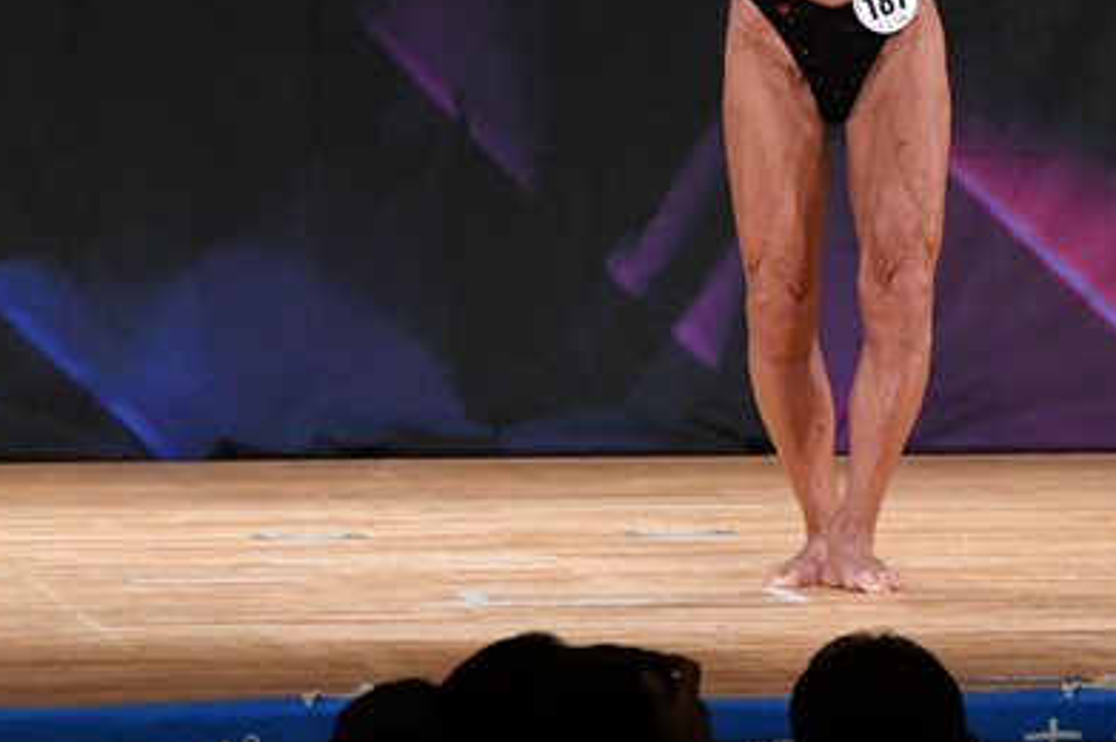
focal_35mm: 476
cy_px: 14
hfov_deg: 4.3
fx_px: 14743
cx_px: 886
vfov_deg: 2.9
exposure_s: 1/400
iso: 2500
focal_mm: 160
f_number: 5.6
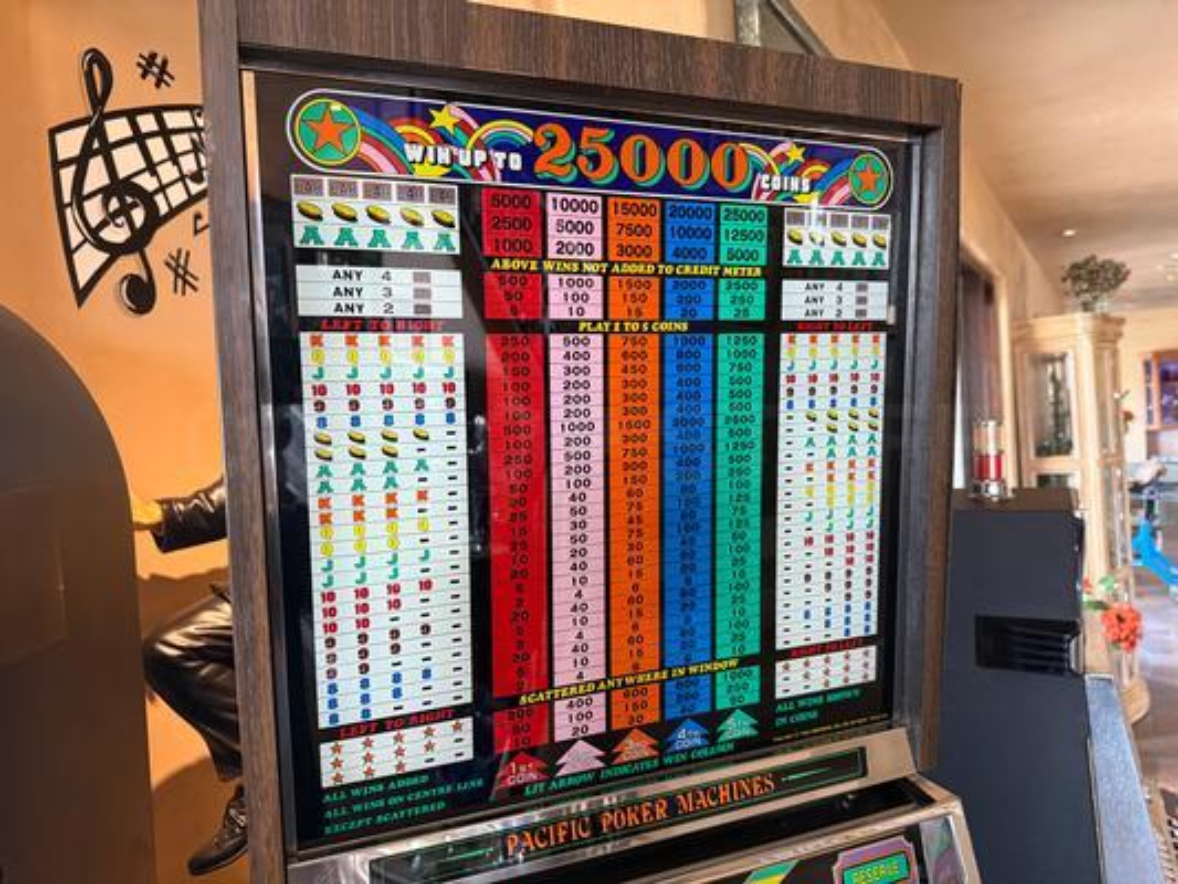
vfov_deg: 56.8
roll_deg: +2.6
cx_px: 589
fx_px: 817
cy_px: 442
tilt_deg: -0.6
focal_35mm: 24
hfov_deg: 71.6
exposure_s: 1/60
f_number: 1.78
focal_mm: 6.76
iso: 320
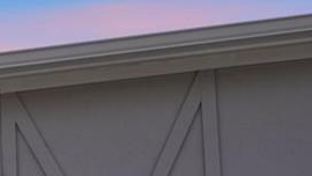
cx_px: -352
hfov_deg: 10.5
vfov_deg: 6.0
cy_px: 543
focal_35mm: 186
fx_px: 1539
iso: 100
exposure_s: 1/350
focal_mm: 20
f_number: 8
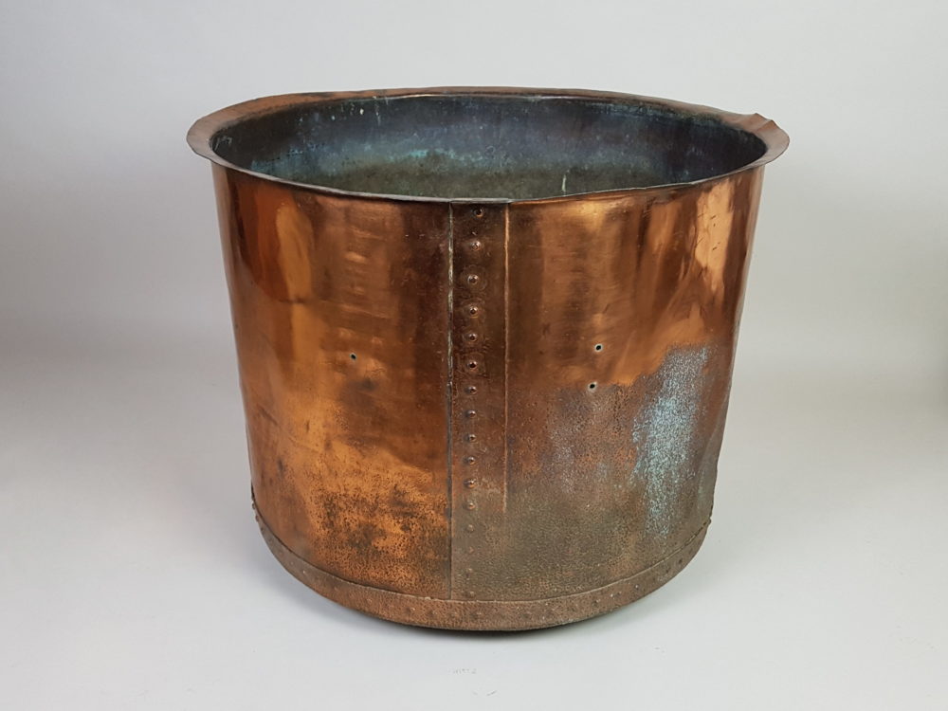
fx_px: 712
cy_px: 356
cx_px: 474
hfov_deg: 67.3
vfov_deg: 53.1
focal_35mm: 26
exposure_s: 1/50
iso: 100
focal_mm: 4.2
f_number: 1.7
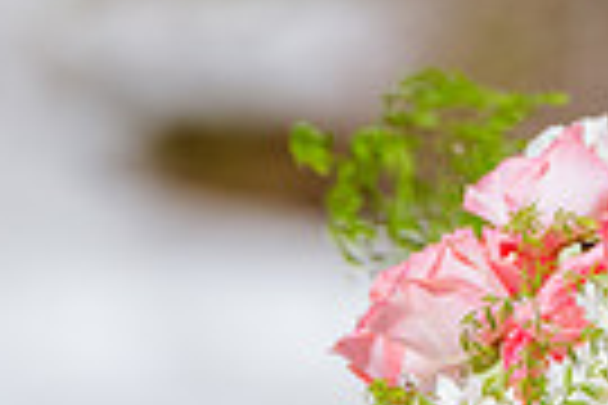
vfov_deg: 1.8
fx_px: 13206
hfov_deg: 2.6
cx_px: 1279
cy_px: -572
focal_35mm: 782
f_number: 3.5
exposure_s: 1/8000
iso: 160
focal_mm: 160
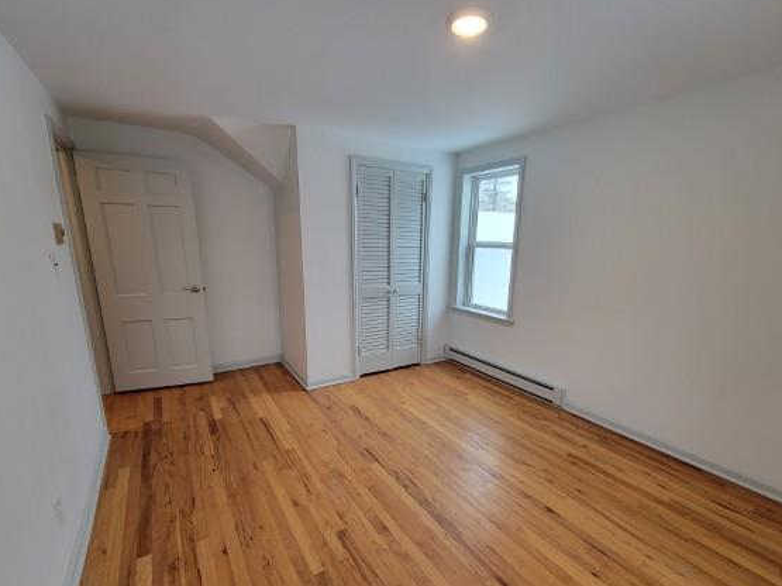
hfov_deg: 98.1
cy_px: 328
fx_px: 339
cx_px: 411
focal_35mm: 15
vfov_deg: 81.4
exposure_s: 1/60
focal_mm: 2.2
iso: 80
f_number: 2.2
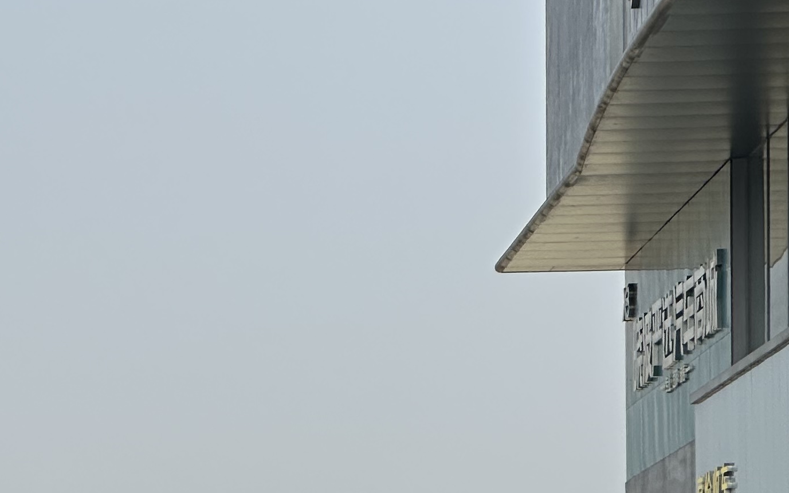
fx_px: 5140
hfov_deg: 8.7
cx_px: -223
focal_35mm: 239
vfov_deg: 5.4
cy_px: 750
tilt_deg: +0.5
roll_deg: +0.5
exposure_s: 1/645
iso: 32
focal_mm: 9
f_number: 2.8
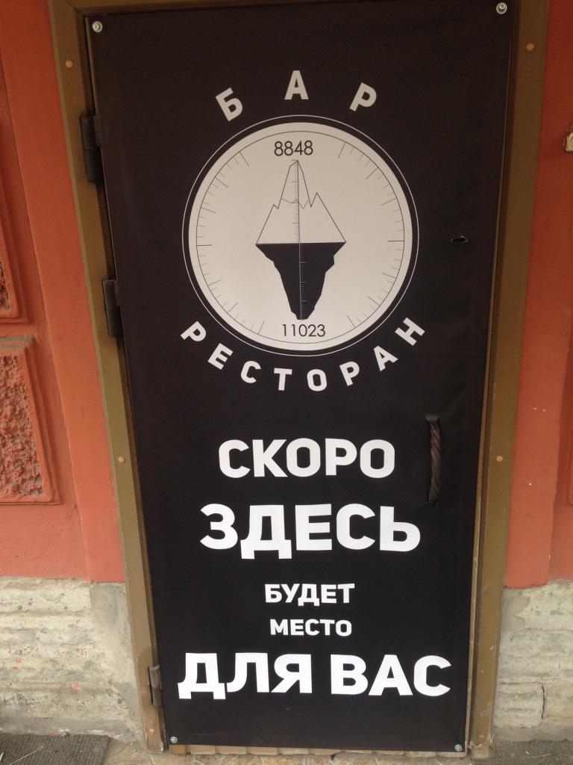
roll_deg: +0.7
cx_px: 286
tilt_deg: -16.3
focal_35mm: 33
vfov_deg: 55.4
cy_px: 382
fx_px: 728
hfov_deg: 42.9
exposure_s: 1/120
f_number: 2.4
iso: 50
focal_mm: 4.12
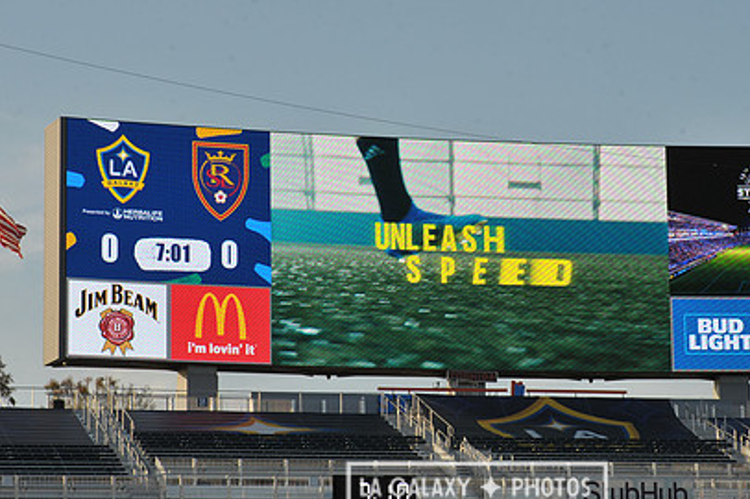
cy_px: 209
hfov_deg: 13.7
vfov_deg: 9.1
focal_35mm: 150
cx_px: 477
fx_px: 3122
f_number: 11
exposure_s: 1/500
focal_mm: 105
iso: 400
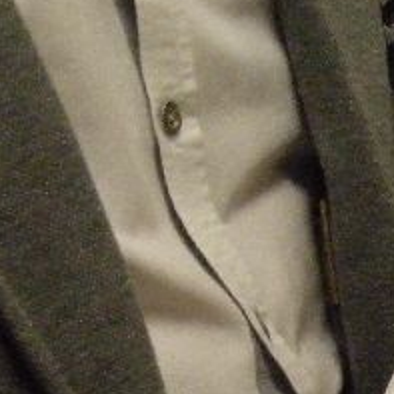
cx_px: 720
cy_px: 458
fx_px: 1249
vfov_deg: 17.2
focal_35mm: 97
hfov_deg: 15.3
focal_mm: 4.7
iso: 800
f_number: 5.6
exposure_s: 1/60
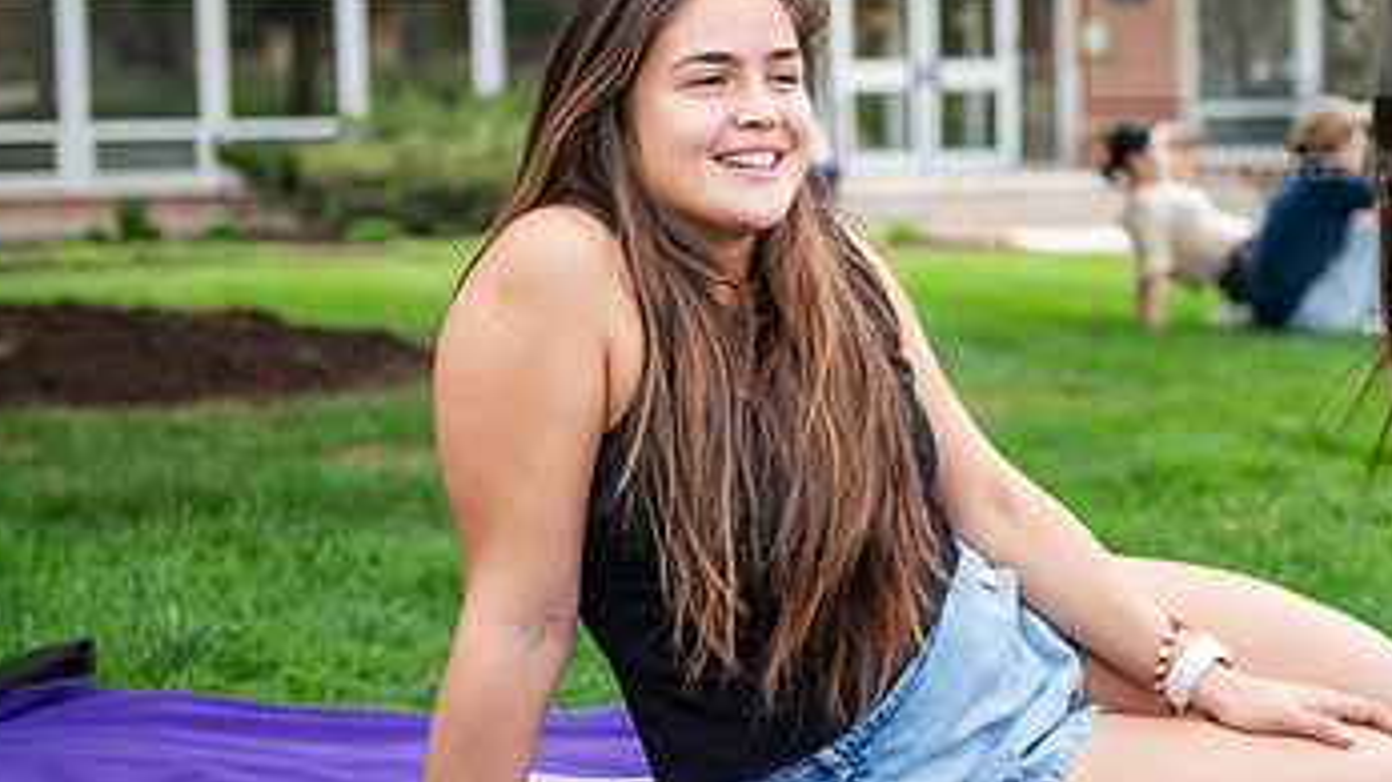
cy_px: 247
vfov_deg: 14.4
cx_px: 971
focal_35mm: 84
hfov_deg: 25.1
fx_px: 3100
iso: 100
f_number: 2.8
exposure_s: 1/160
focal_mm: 48
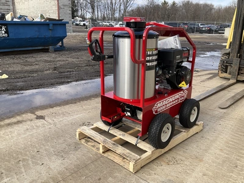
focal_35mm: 29
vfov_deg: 48.2
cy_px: 92
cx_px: 122
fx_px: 204
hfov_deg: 61.7
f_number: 1.8
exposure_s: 1/514
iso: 25
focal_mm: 3
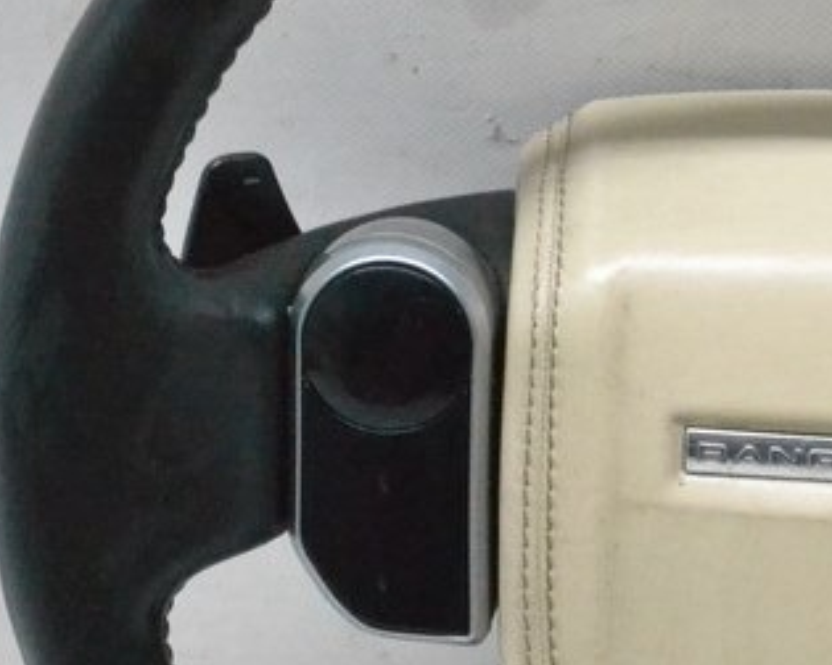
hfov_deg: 14.7
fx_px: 3152
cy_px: 453
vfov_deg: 12.0
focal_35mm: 128
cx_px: 932
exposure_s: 1/125
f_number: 10
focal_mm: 28
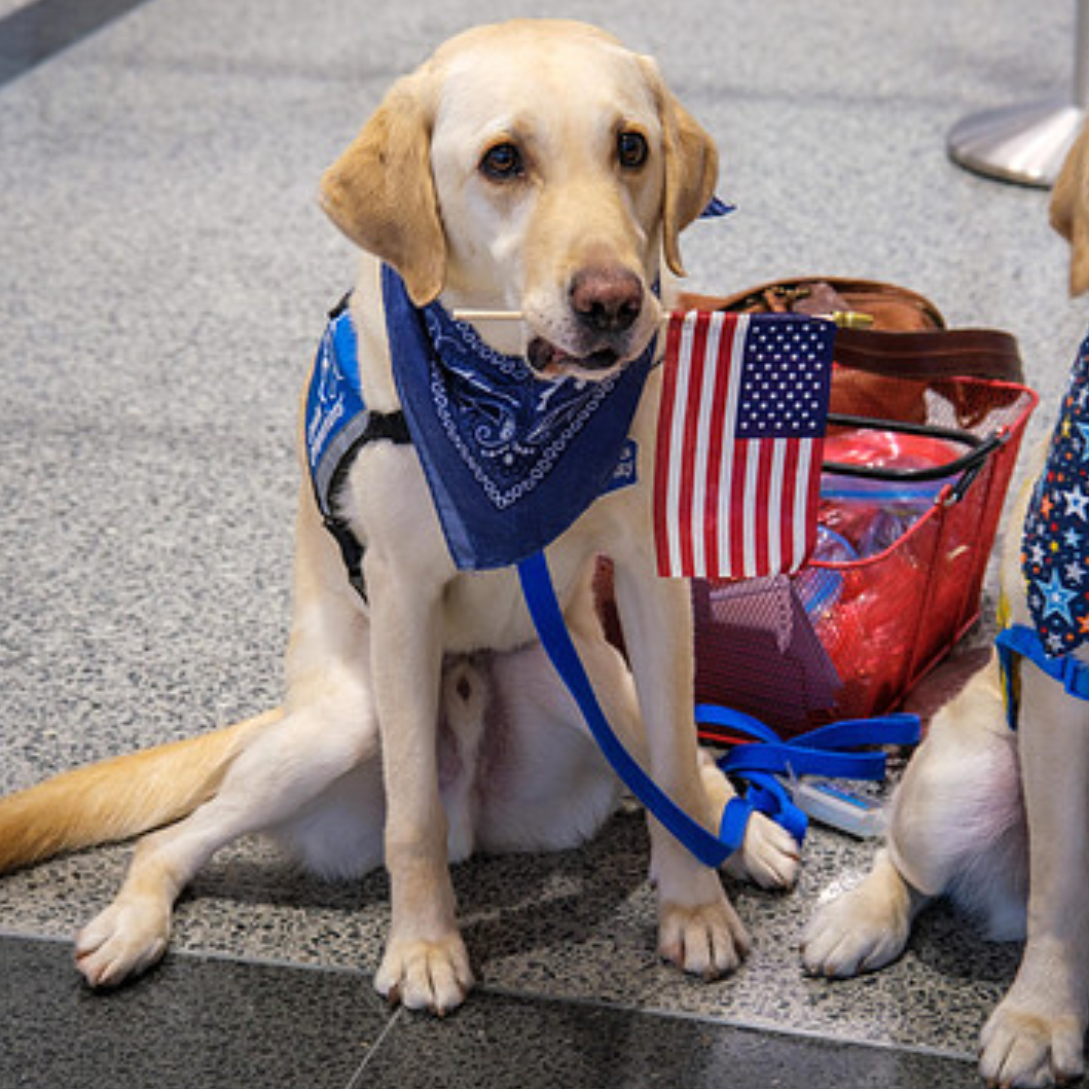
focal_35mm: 100
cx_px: 641
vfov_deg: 17.4
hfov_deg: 17.4
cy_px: 443
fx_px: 3559
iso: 640
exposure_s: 1/40
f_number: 4
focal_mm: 42.9
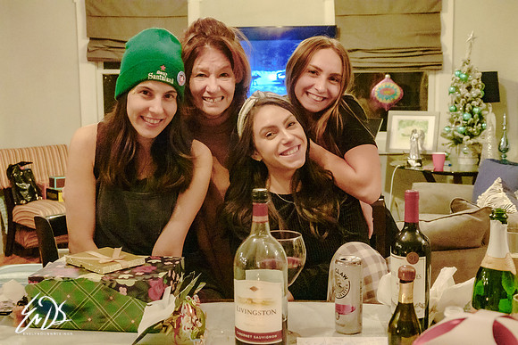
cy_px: 172
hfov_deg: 39.6
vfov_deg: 27.0
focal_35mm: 50
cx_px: 259
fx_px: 720
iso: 6400
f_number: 3.2
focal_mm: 18.21
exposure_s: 1/125
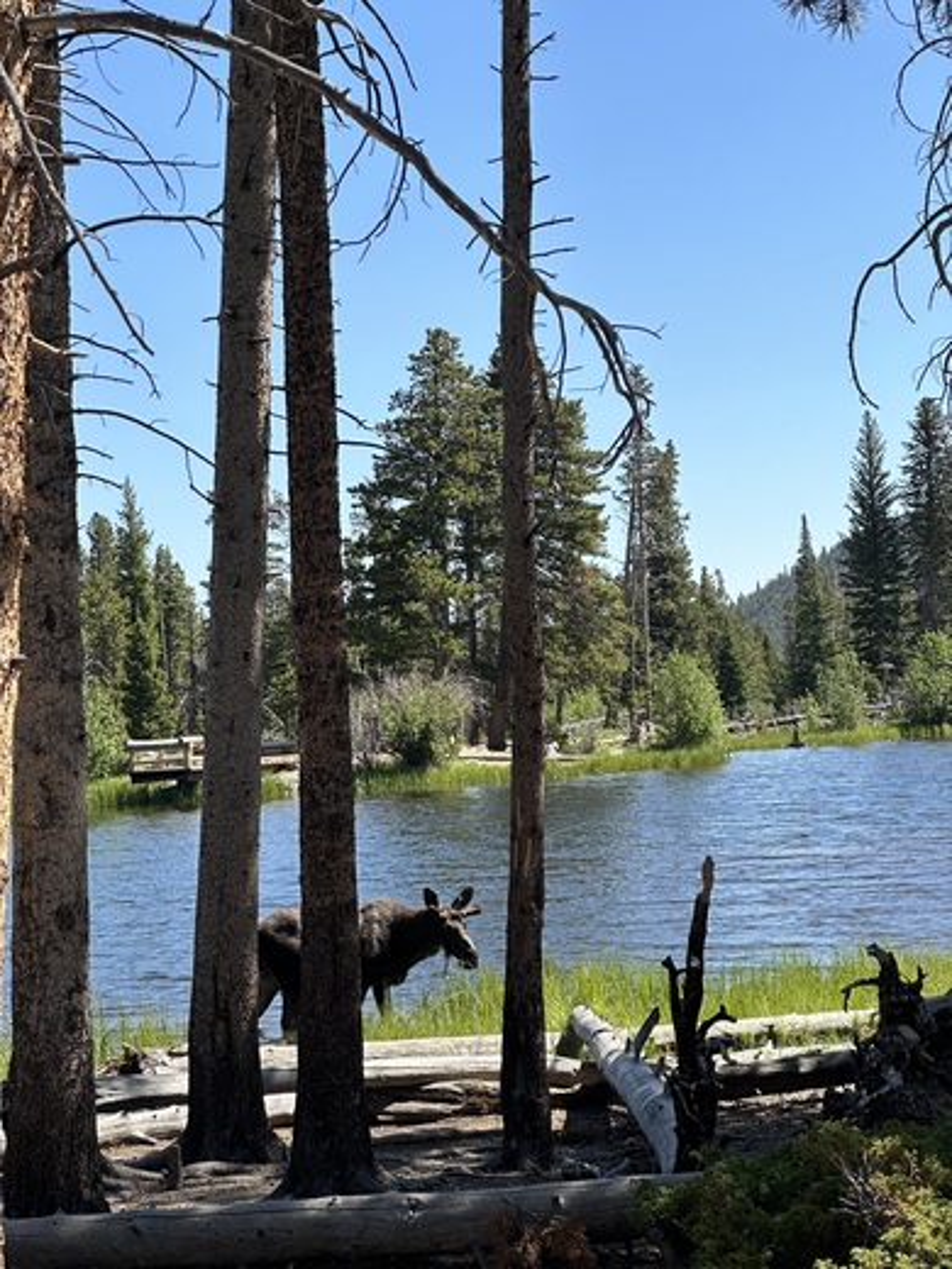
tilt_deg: -1.1
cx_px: 476
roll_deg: +3.4
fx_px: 2824
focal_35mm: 77
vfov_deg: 25.3
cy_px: 634
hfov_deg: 19.1
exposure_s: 1/558
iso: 32
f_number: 2.8
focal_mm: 9
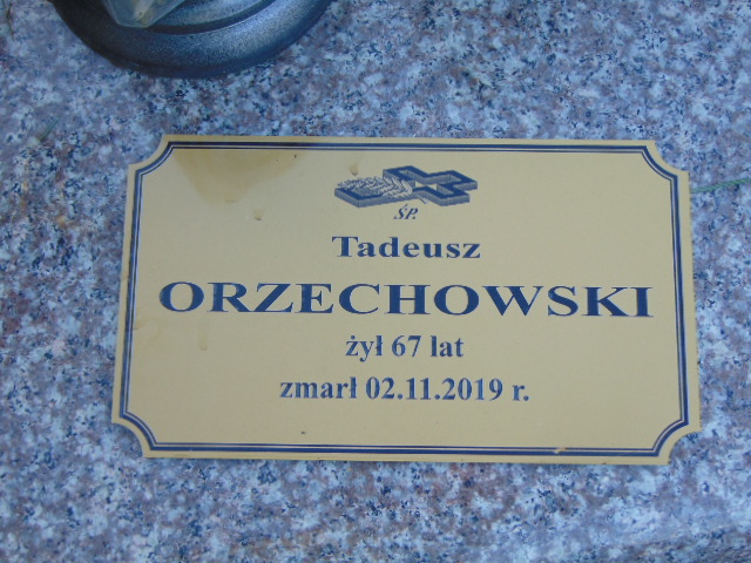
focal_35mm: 50
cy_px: 282
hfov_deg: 38.2
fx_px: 1085
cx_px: 376
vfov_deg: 29.1
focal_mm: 9
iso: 80
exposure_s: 1/80
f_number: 3.5
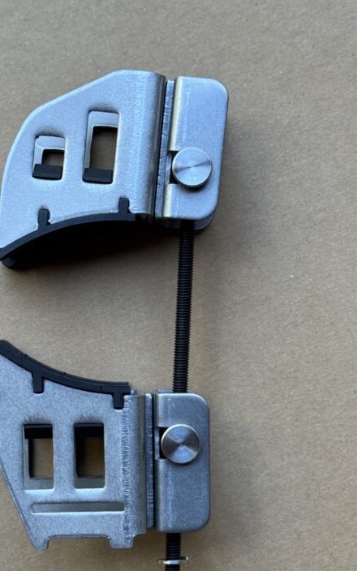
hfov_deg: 17.5
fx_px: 1152
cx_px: 99
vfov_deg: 27.7
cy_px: 384
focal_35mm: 74
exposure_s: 1/121
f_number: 1.78
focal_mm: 6.76
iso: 80
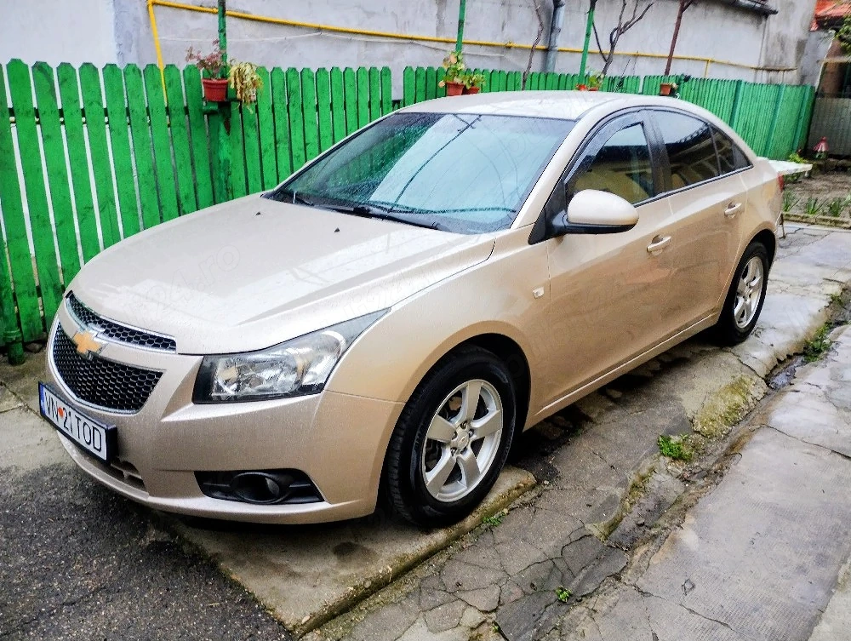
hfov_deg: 63.4
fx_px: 689
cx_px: 426
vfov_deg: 49.9
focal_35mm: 28
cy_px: 320
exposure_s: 1/50
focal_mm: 4.27
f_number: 1.8
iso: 559
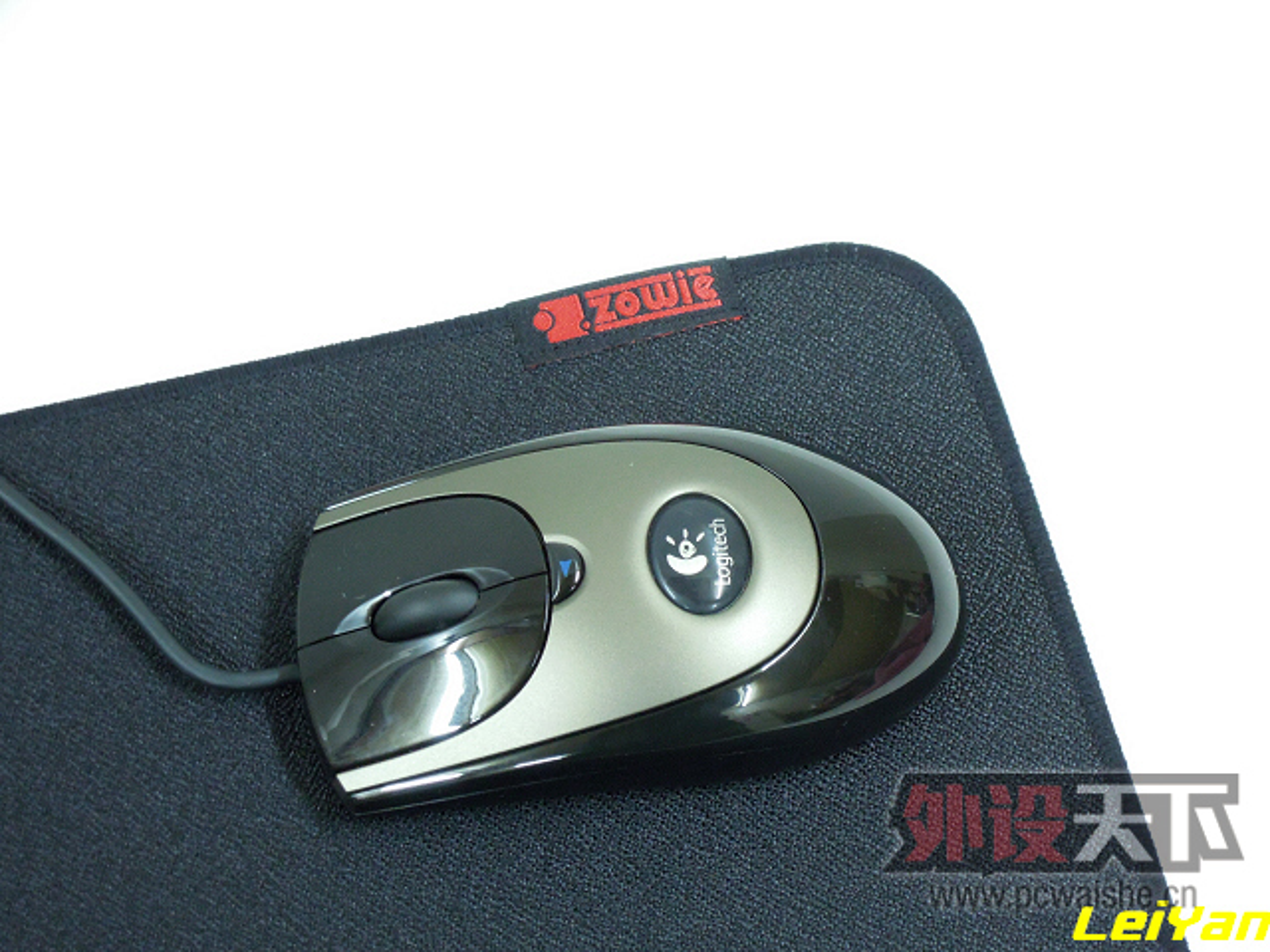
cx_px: 635
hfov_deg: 19.6
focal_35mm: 100
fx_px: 3669
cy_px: 476
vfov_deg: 14.8
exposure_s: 1/5
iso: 800
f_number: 4.9
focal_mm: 17.9
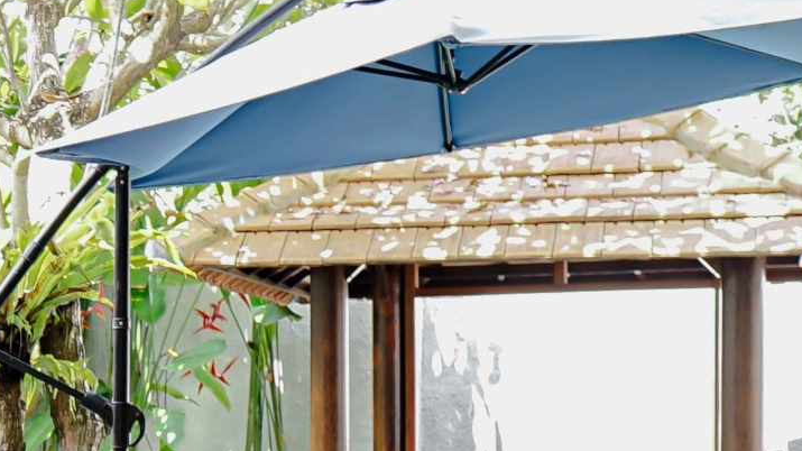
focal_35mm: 90
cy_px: 443
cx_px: -497
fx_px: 1914
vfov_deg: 13.3
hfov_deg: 19.6
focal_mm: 16
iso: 200
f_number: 3.2
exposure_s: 1/50
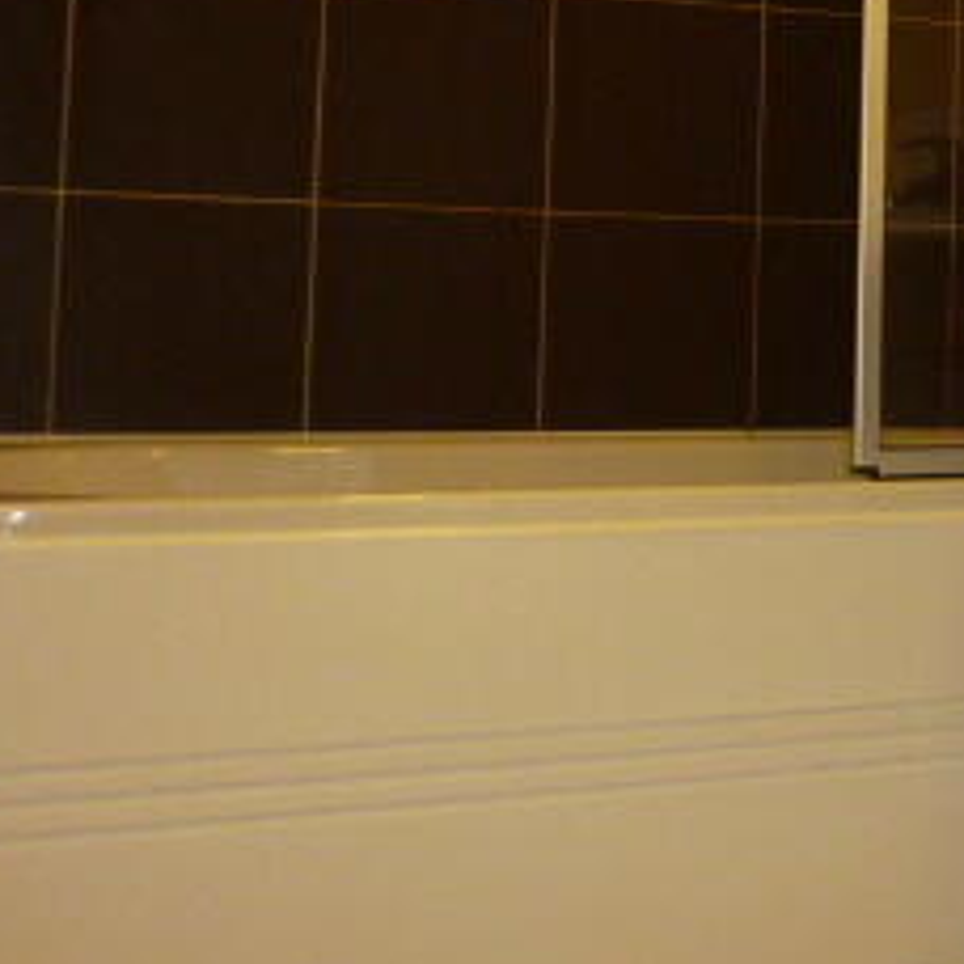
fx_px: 1953
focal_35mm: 62
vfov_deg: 27.1
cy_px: 173
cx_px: 964
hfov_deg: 26.3
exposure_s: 1/30
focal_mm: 4.1
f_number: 3.3
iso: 400
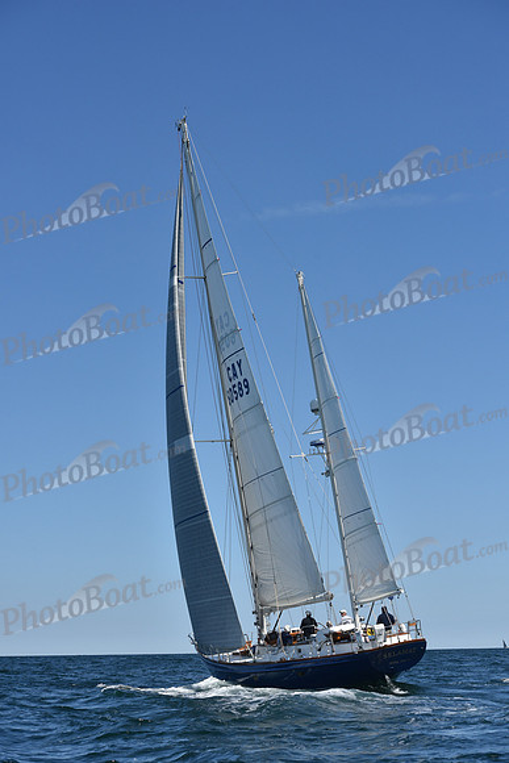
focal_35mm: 70
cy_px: 382
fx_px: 1484
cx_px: 254
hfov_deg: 19.5
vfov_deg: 28.8
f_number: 8
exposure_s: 1/1600
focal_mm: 70
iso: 250
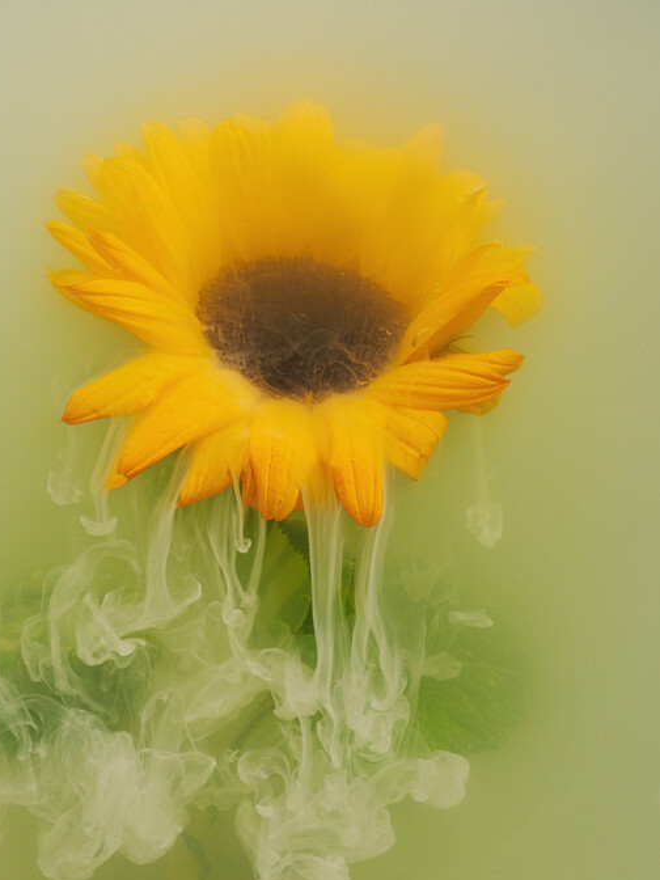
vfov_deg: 9.8
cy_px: 415
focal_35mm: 201
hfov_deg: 7.4
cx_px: 294
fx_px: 5110
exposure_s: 1/60
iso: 200
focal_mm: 90
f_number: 16
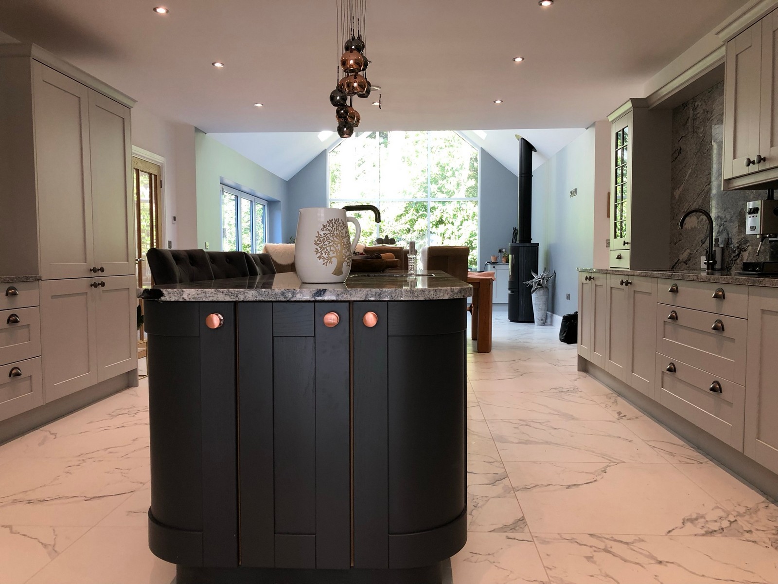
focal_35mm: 28
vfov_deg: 49.7
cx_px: 389
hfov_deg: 63.4
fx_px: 629
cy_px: 292
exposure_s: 1/50
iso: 32
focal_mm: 4
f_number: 1.8
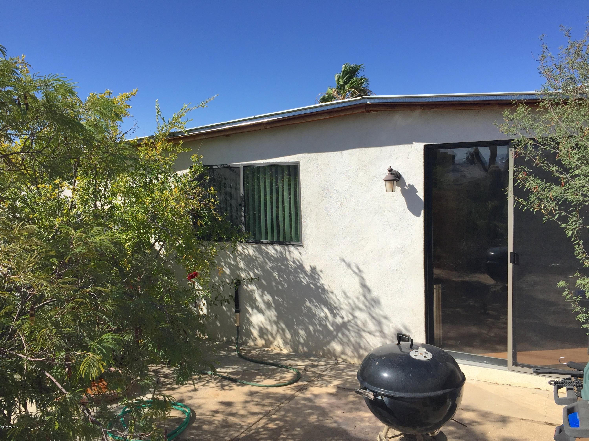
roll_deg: +0.6
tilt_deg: -4.1
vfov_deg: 48.2
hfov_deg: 61.7
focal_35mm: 29
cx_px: 294
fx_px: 493
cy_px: 220
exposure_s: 1/2475
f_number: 2.2
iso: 32
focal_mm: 4.15
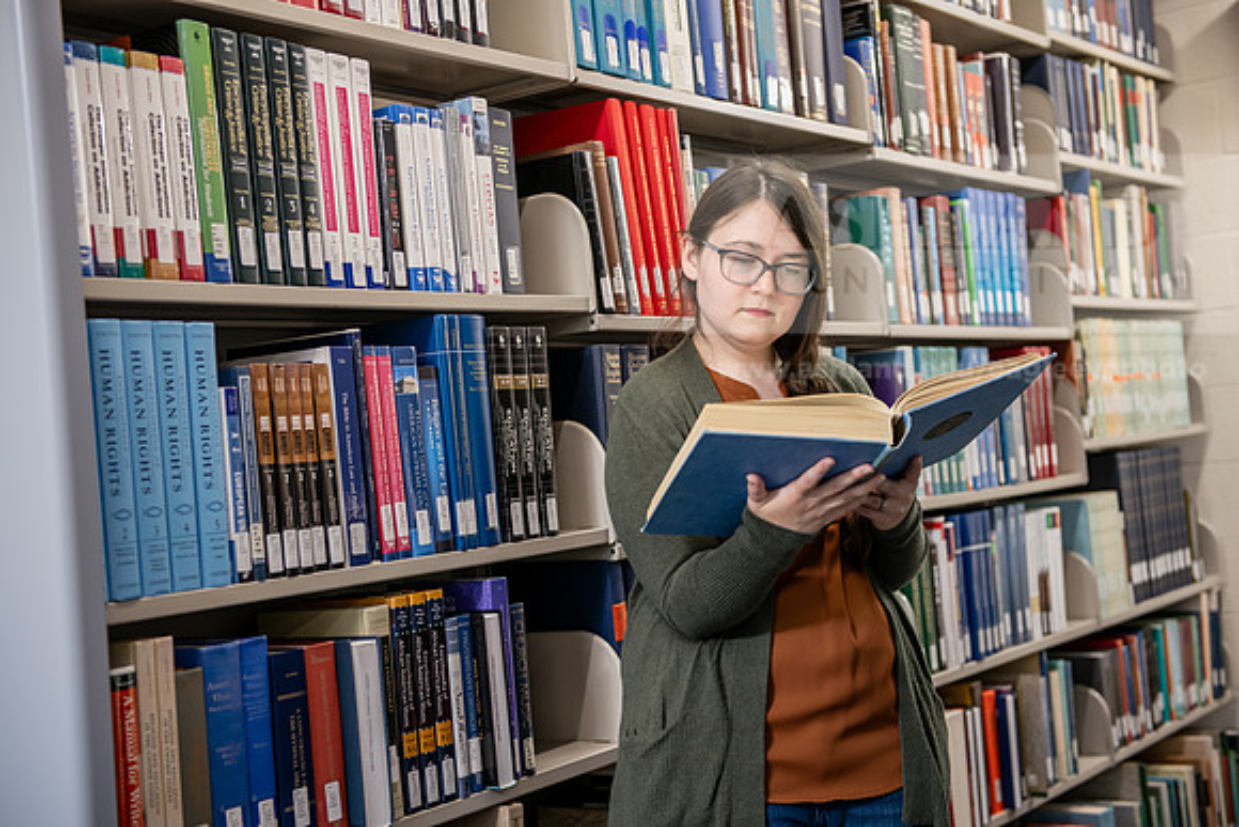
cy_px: 414
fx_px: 1790
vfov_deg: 26.0
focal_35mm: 52
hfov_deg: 38.2
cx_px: 620
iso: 800
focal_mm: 52
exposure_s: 1/200
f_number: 3.2
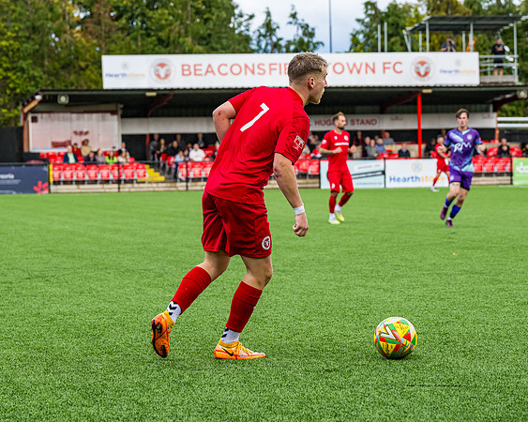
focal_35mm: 118
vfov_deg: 13.0
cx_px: 211
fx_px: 1849
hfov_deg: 16.2
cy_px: 211
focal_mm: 70
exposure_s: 1/2000
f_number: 4
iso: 400
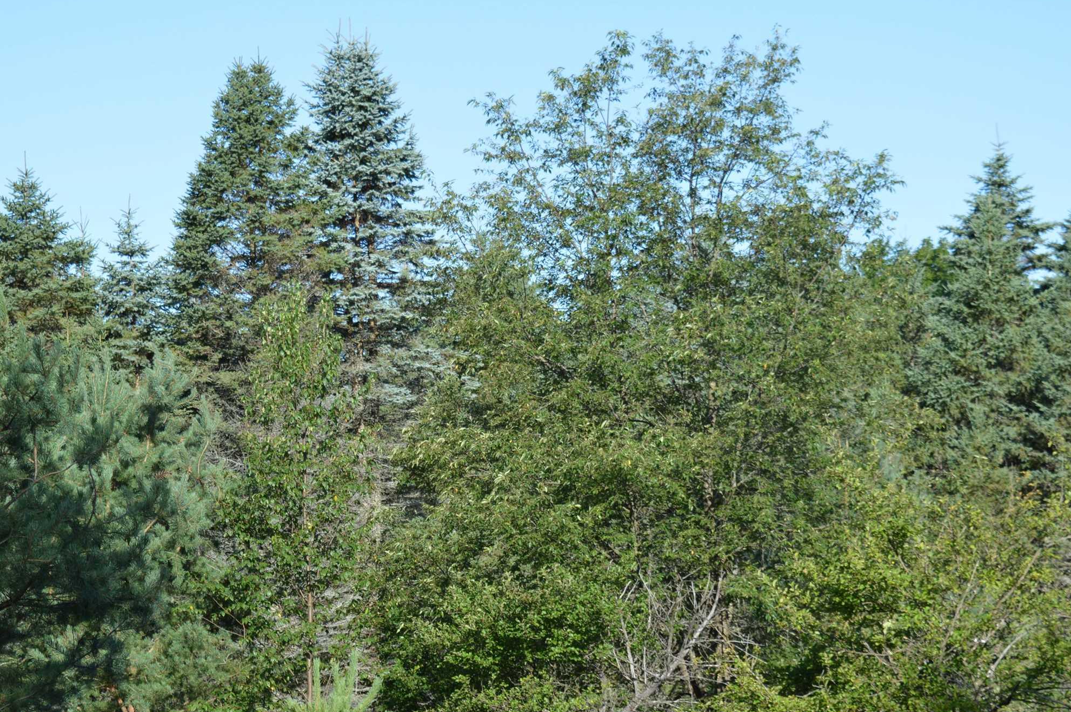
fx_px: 3180
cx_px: 493
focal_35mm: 107
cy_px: 450
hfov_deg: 19.1
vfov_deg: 12.8
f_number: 8
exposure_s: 1/250
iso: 100
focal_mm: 46
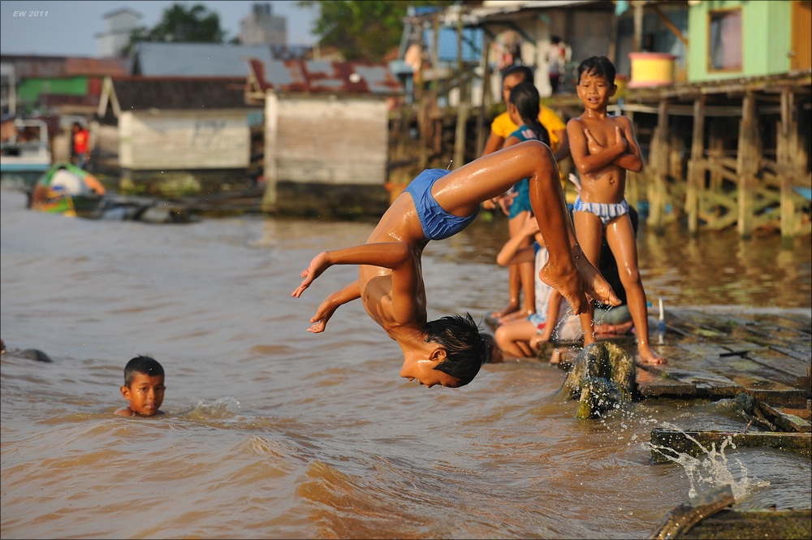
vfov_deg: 13.9
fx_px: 2209
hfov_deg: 20.8
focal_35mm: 98
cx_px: 406
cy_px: 270
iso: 640
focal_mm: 98
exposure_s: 1/3200
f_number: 4.5
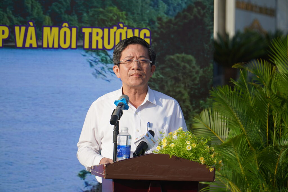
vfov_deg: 9.1
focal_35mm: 152
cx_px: 144
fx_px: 1213
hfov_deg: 13.5
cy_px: 96
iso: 100
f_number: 4.5
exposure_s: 1/800
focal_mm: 101
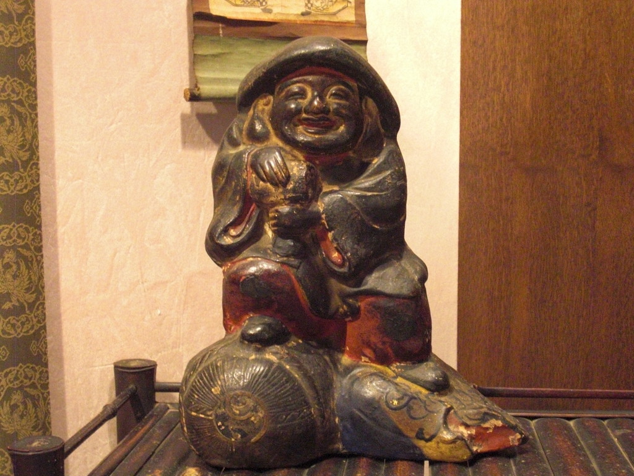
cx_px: 317
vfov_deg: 26.6
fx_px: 1007
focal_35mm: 55
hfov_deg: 34.9
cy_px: 238
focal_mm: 9.8
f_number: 3.6
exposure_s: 1/20
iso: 800
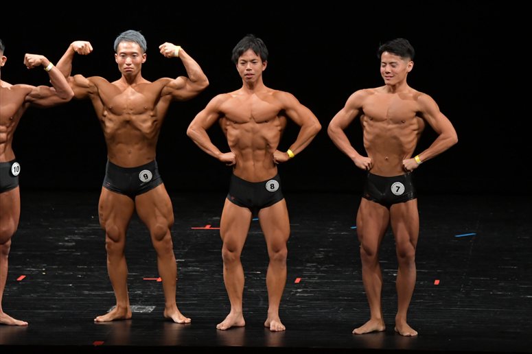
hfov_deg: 8.6
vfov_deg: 5.7
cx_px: 266
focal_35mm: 240
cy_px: 177
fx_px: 3545
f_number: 5.6
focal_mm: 160
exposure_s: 1/400
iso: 3200
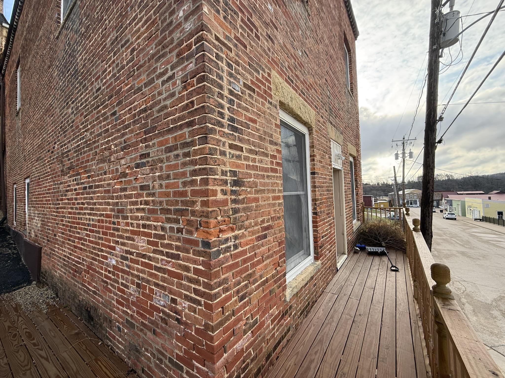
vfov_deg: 85.7
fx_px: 204
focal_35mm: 14
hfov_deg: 102.1
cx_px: 252
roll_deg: +1.7
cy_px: 189
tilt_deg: +2.6
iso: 64
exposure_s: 1/498
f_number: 2.2
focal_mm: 2.22
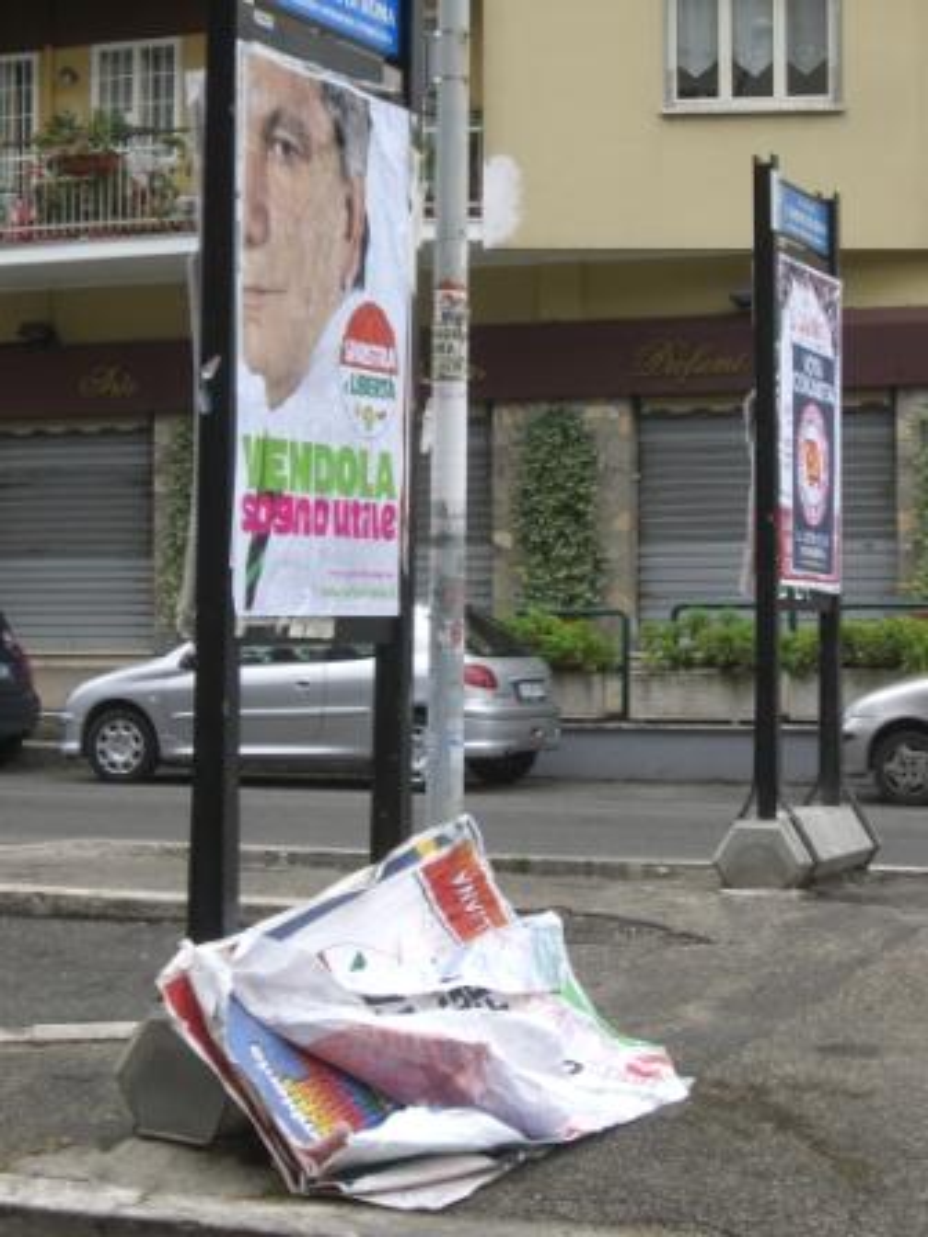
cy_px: 618
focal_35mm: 79
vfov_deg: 24.7
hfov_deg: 18.7
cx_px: 464
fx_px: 2824
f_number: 4.1
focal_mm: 12.8
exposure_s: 1/200
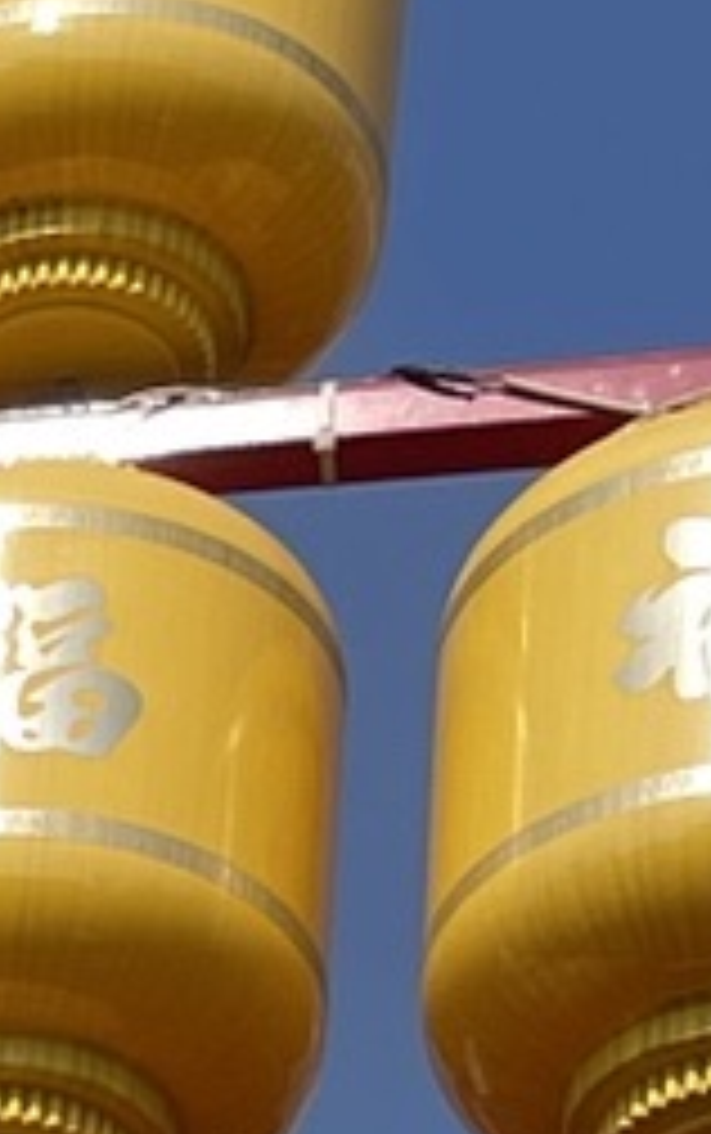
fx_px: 6496
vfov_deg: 9.6
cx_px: -2282
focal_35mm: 210
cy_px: 1773
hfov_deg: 5.4
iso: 32
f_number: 1.6
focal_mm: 5.1
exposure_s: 1/5376
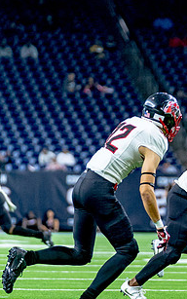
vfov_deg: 4.9
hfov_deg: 3.1
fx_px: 3480
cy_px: 141
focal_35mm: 427
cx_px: 236
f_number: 2.8
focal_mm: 147
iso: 2000
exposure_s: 1/1500
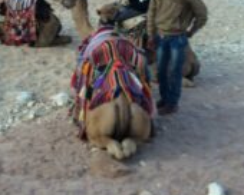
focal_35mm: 69
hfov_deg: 25.8
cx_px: -13
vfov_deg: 21.3
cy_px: -9
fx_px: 498
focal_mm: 4.12
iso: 32
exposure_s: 1/176
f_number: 2.2
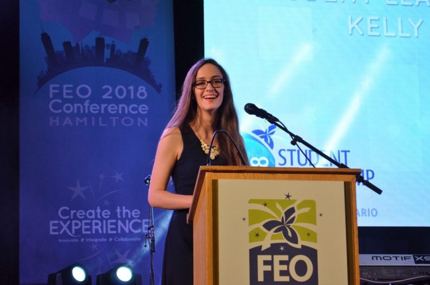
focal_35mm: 82
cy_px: 142
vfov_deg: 16.5
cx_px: 215
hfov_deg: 24.7
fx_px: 983
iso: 1600
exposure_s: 1/160
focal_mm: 55
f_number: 5.6
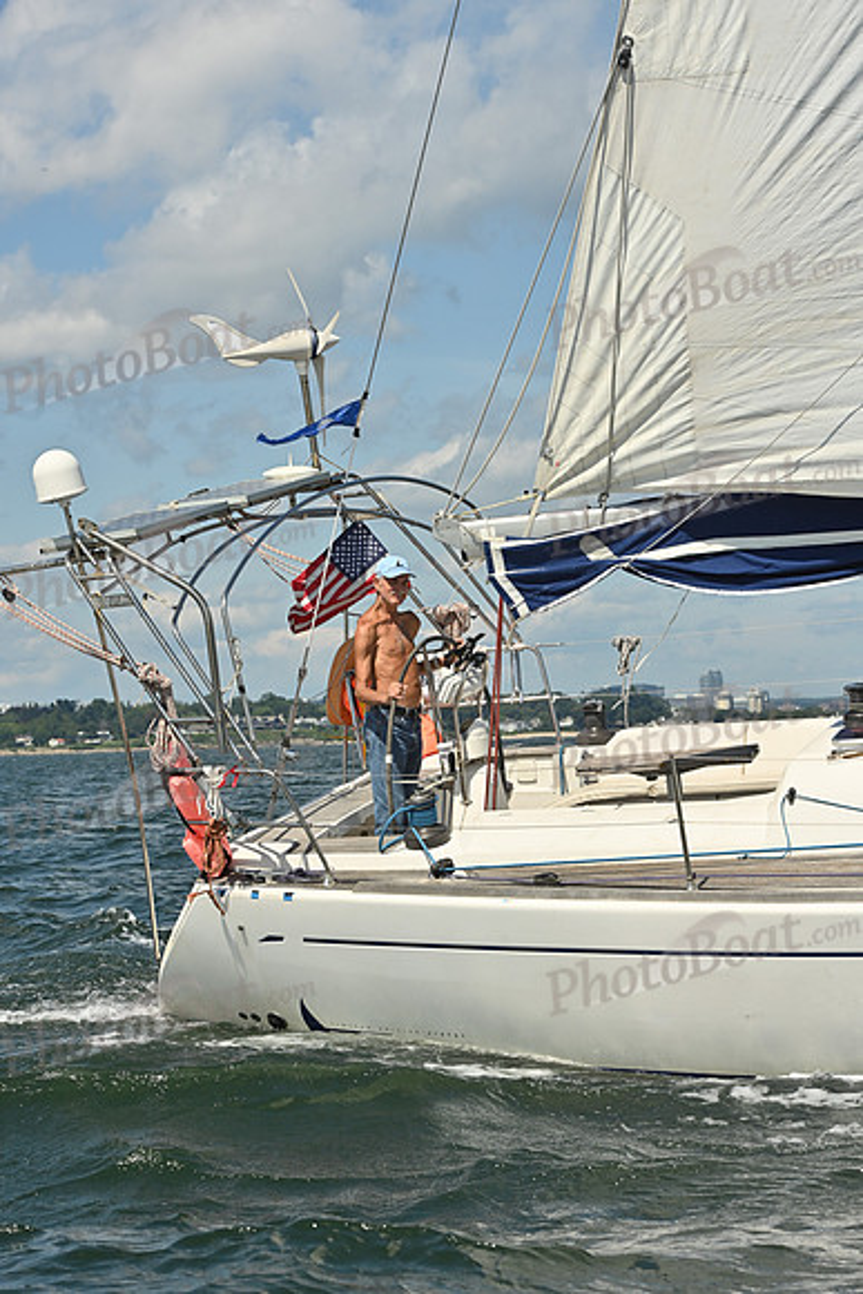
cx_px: 432
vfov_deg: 21.5
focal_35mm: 95
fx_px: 3414
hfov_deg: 14.4
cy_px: 647
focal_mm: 95
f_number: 10
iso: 250
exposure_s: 1/1250
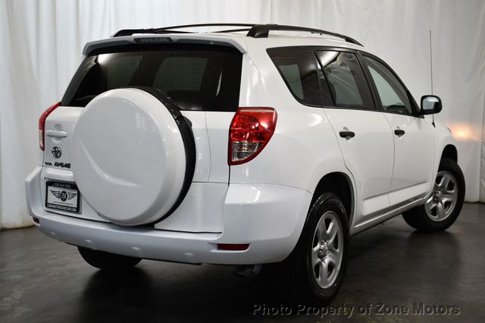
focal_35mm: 52
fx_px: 700
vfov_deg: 26.0
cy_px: 162
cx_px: 242
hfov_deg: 38.2
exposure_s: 1/125
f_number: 4.5
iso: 800
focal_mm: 35
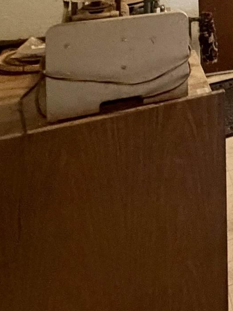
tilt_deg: -4.6
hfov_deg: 17.5
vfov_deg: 25.7
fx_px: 557
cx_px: 457
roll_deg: -0.4
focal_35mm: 62
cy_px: -116
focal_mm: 2.22
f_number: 2.2
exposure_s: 1/60
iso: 800
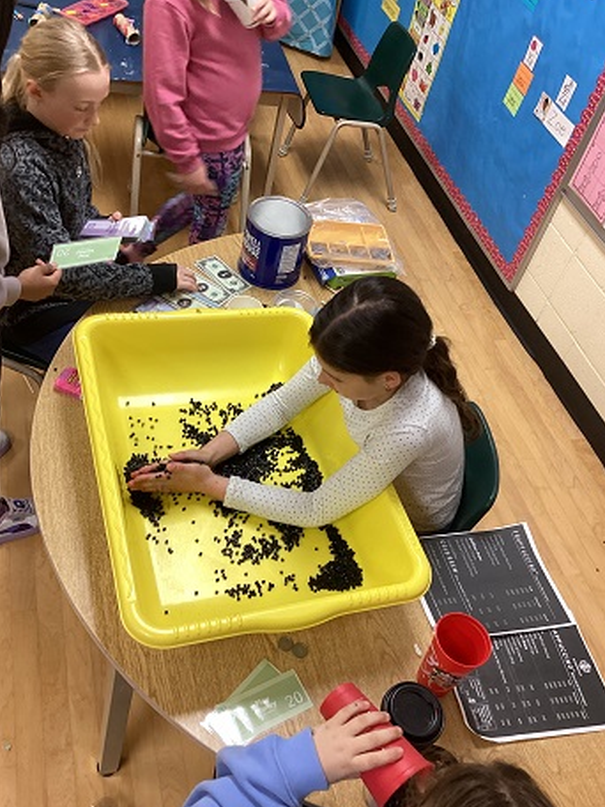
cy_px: 400
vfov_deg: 54.0
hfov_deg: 41.8
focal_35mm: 34
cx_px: 289
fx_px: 792
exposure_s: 1/50
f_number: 2.4
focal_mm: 3.3
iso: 160
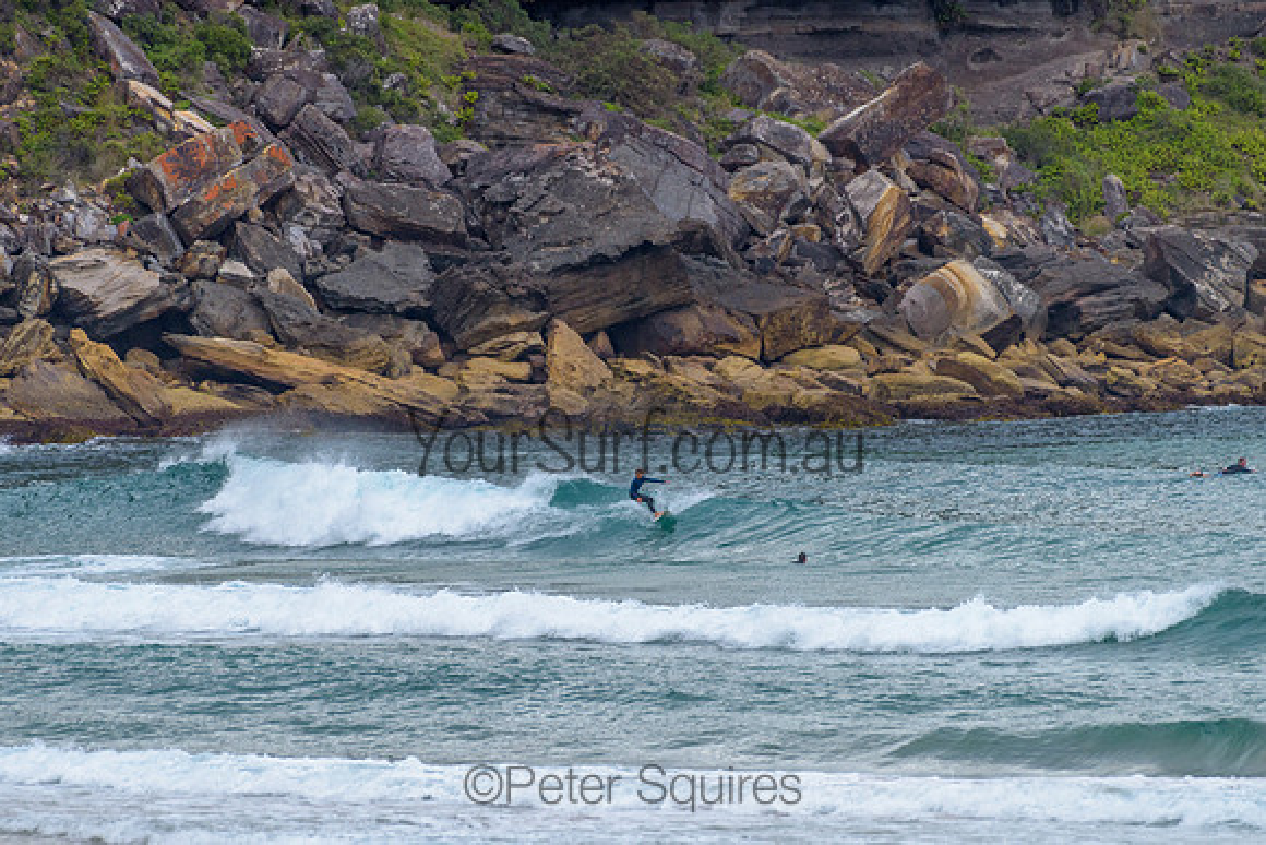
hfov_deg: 3.4
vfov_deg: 2.2
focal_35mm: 613
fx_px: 21567
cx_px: 616
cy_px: 411
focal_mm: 500
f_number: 5.6
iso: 400
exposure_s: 1/2000
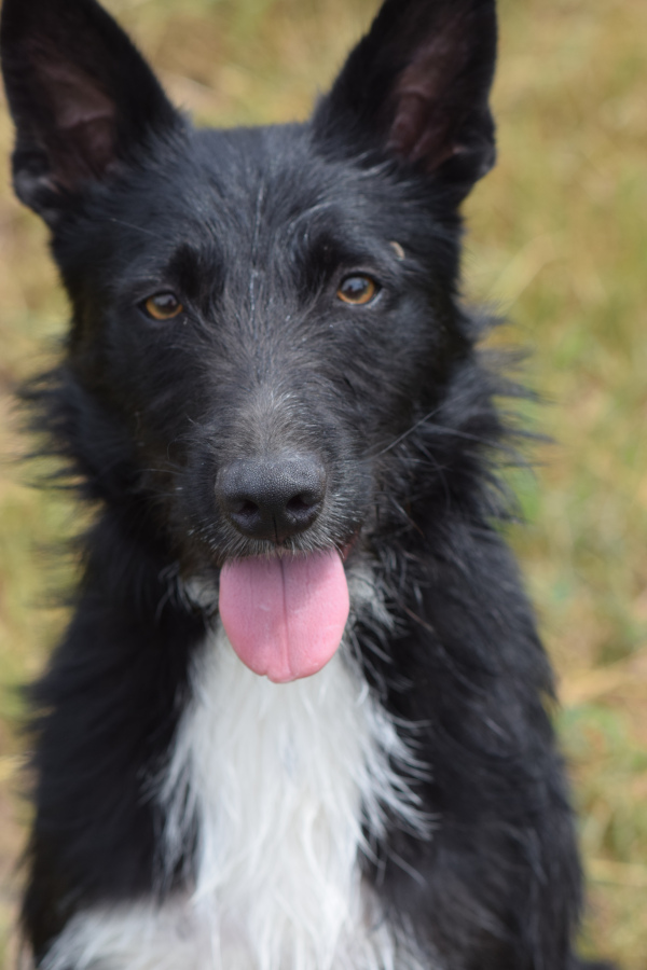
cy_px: 485
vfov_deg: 16.1
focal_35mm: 128
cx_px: 324
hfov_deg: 10.8
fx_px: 3437
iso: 400
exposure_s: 1/1250
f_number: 4.5
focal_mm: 85
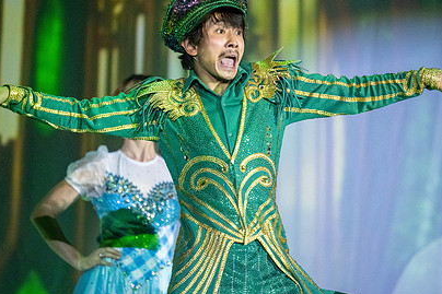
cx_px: 242
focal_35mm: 244
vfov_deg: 5.6
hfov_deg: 8.4
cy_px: 124
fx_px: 2994
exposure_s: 1/1000
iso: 2500
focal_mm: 170
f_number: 2.8
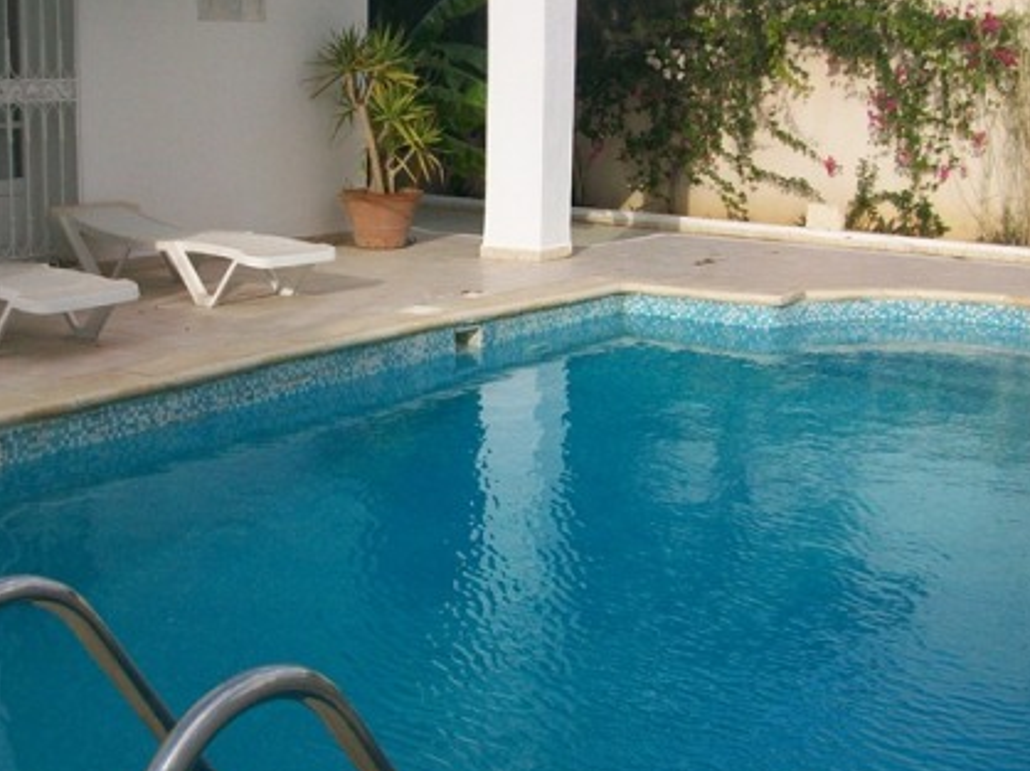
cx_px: 414
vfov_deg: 29.5
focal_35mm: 49
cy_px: 296
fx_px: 1457
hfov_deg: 38.8
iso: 64
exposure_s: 1/400
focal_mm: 5.7
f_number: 2.8
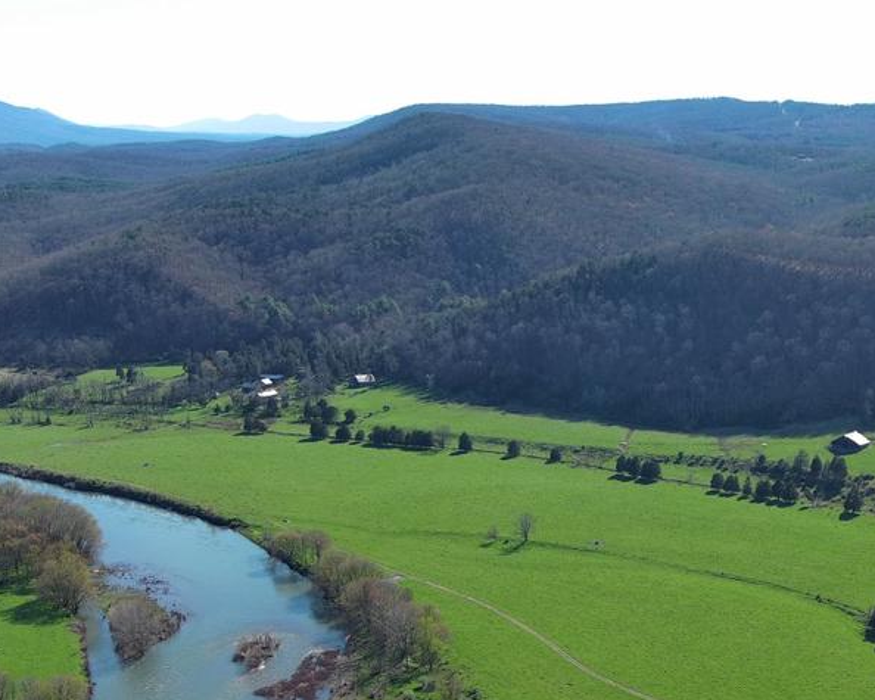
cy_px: 634
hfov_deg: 28.0
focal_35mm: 66
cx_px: 723
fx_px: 1709
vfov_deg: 22.6
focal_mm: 10.57
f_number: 2.8
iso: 100
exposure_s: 1/761
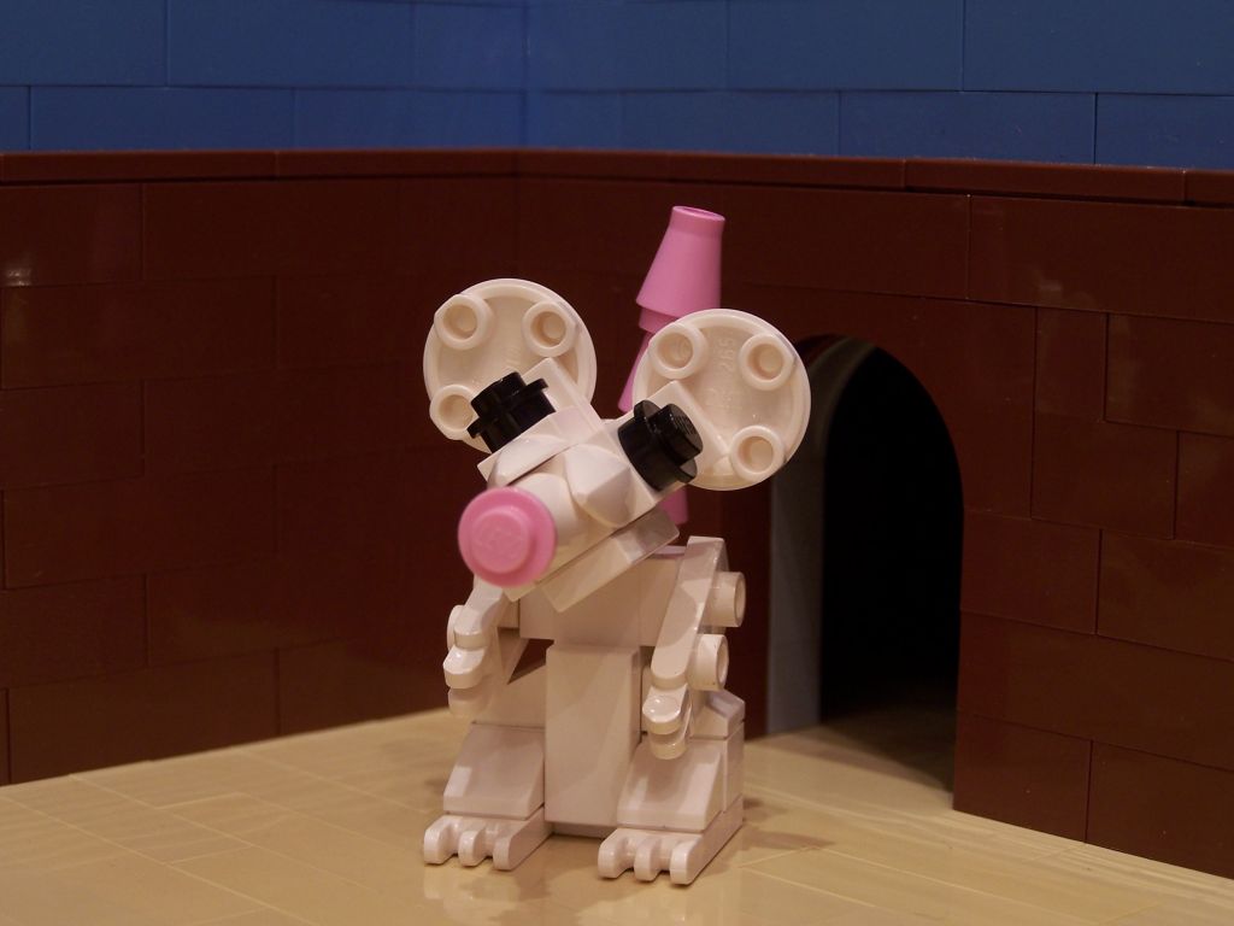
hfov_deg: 28.2
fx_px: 2460
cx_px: 617
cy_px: 463
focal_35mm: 69
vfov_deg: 21.3
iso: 80
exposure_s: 1/3
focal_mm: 11.5
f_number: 3.2
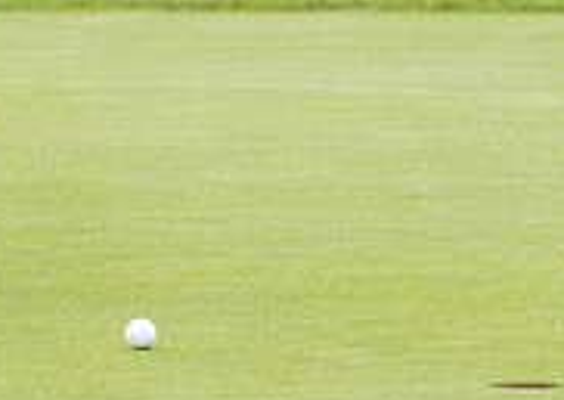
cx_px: 376
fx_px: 14443
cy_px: -129
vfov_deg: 1.6
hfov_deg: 2.2
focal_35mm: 904
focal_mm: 200
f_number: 4
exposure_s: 1/1000
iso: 640
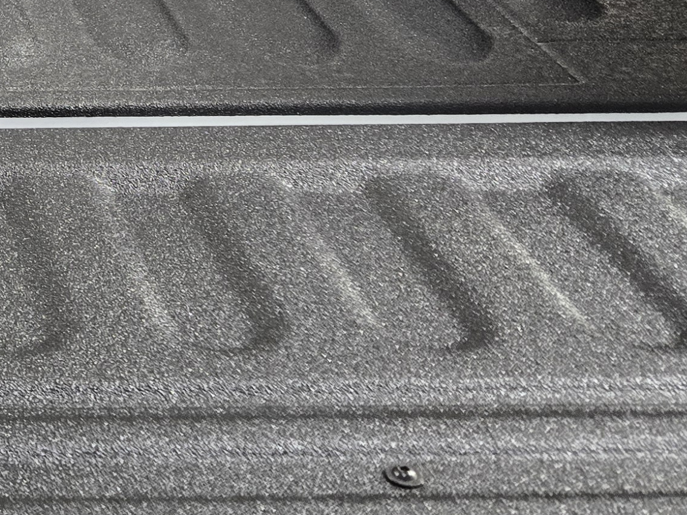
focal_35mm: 81
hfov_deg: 21.2
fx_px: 1608
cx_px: -276
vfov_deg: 17.5
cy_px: -70
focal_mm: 5.4
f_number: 1.8
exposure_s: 1/120
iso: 100
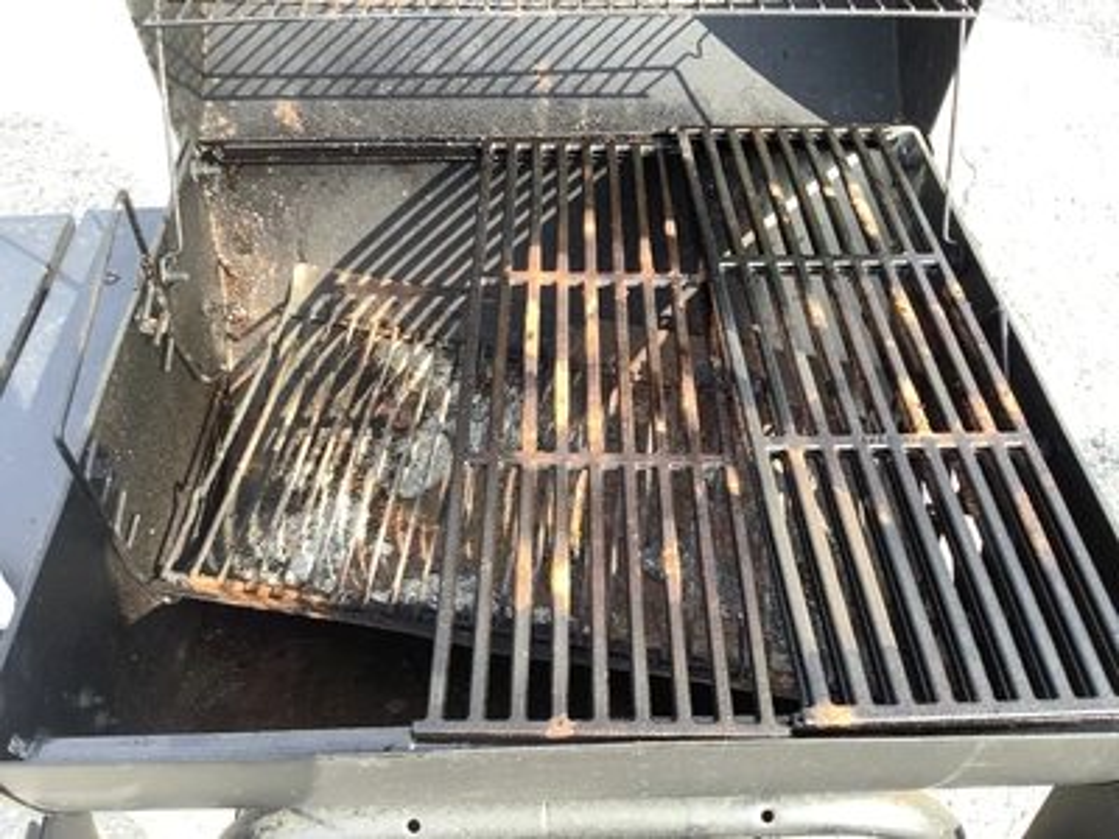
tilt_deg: -45.8
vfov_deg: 45.4
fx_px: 1002
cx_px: 560
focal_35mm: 31
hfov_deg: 58.4
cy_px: 420
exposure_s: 1/120
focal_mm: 3.3
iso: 25
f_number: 2.4
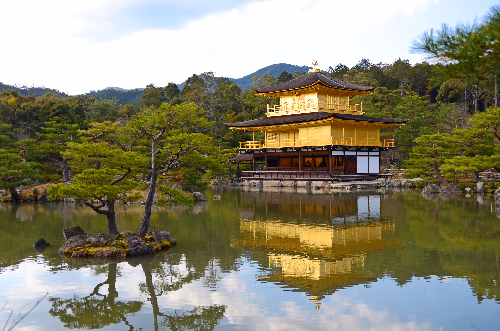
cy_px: 166
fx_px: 561
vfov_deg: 32.9
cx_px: 250
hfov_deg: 48.0
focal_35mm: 40
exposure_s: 1/800
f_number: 5.6
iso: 400
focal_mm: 27
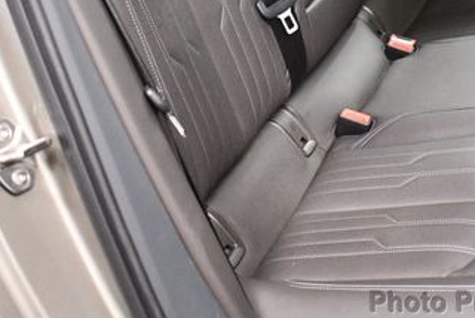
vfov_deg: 18.6
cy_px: 13
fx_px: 951
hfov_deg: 27.7
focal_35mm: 72
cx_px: 352
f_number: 3.5
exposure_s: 1/60
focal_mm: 18
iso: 3200
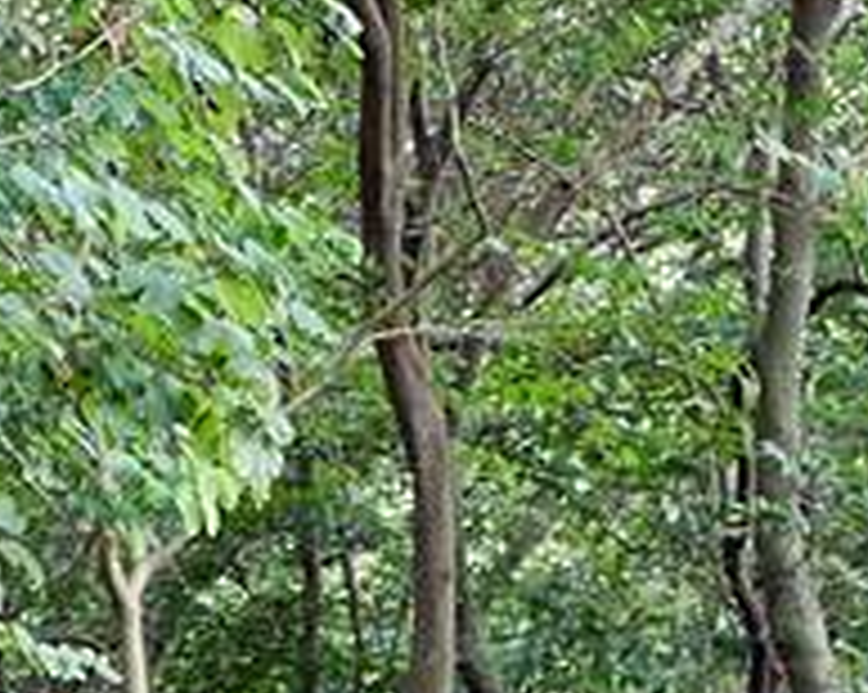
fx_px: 3644
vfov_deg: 10.9
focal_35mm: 142
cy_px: 421
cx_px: -54
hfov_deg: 13.3
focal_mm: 14
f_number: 2.5
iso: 250
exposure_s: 1/60
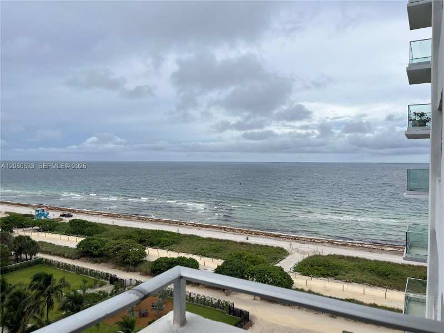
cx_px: 222
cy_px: 166
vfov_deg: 53.1
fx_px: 333
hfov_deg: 67.3
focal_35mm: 26
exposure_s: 1/3623
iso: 50
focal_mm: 5.1
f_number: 1.6
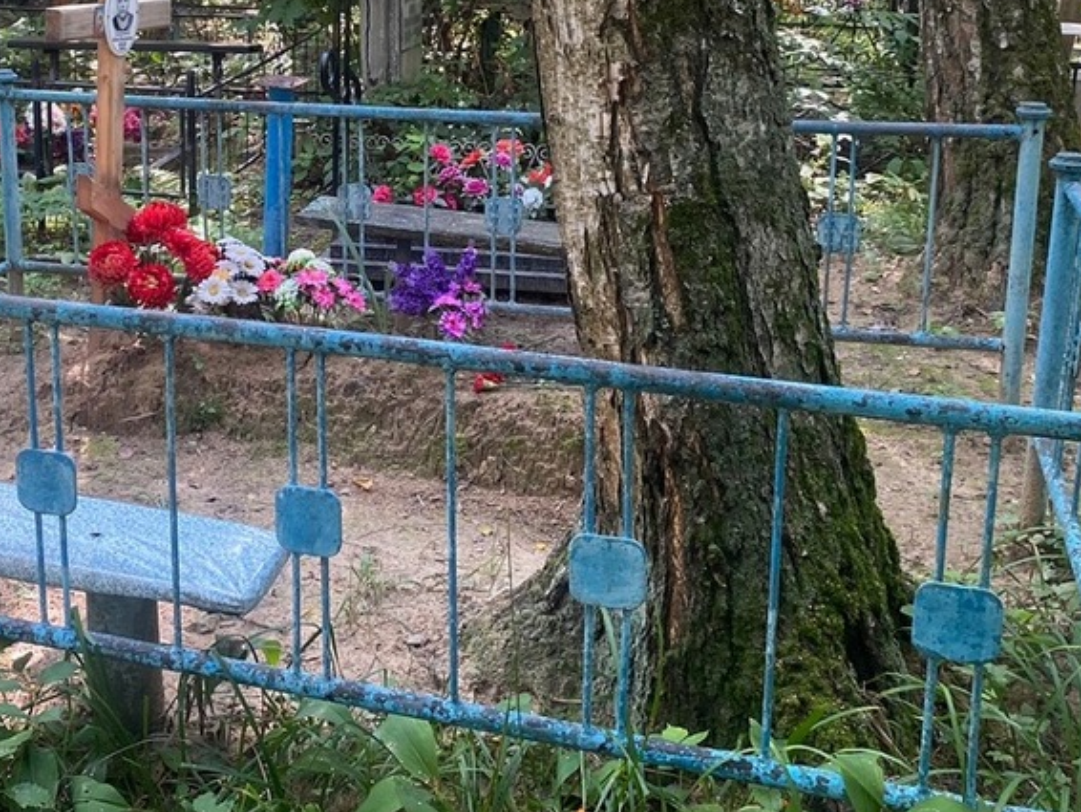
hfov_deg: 39.8
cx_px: 344
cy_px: 174
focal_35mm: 47
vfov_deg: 30.2
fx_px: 1468
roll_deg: -0.7
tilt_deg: -12.5
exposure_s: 1/113
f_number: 1.8
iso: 125
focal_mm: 4.25
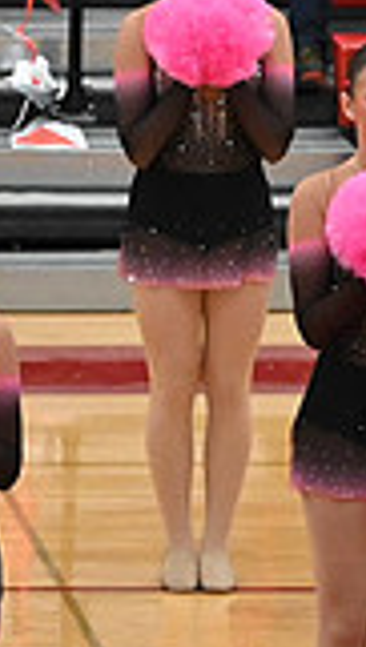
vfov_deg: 3.9
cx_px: -652
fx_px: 9523
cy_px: 315
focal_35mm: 554
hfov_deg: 2.2
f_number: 4
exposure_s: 1/400
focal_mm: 98
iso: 8000
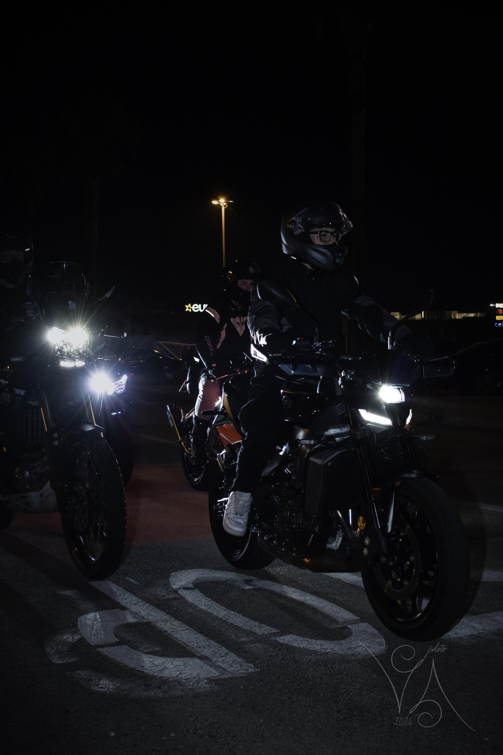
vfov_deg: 42.3
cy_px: 378
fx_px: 974
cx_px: 252
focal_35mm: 46
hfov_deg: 28.9
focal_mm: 31
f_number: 4.5
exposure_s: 1/125
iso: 1600
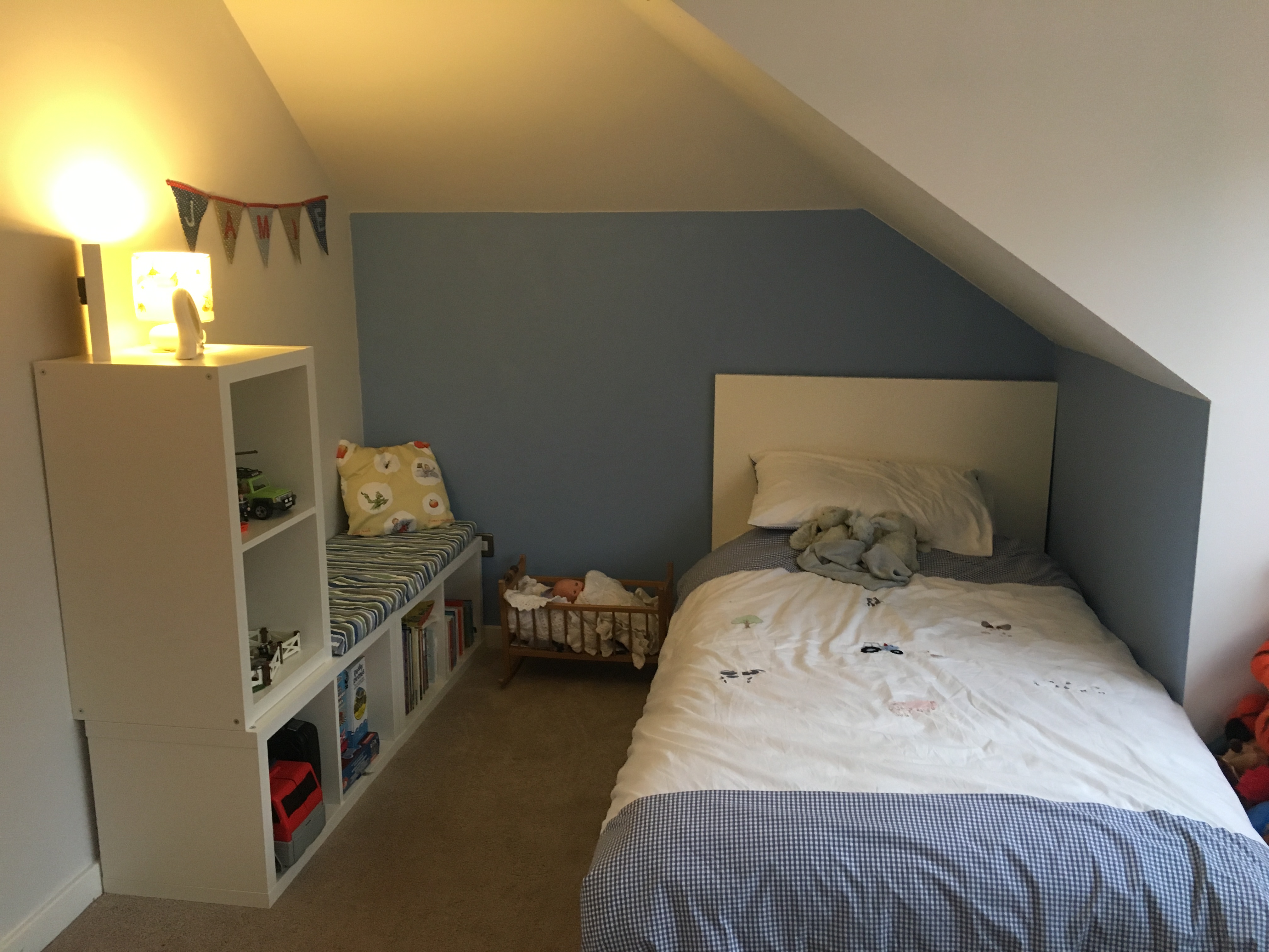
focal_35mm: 29
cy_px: 476
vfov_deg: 48.2
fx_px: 1063
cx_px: 634
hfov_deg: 61.7
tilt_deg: -11.9
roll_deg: +0.5
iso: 200
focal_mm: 4.15
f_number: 2.2
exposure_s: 1/33
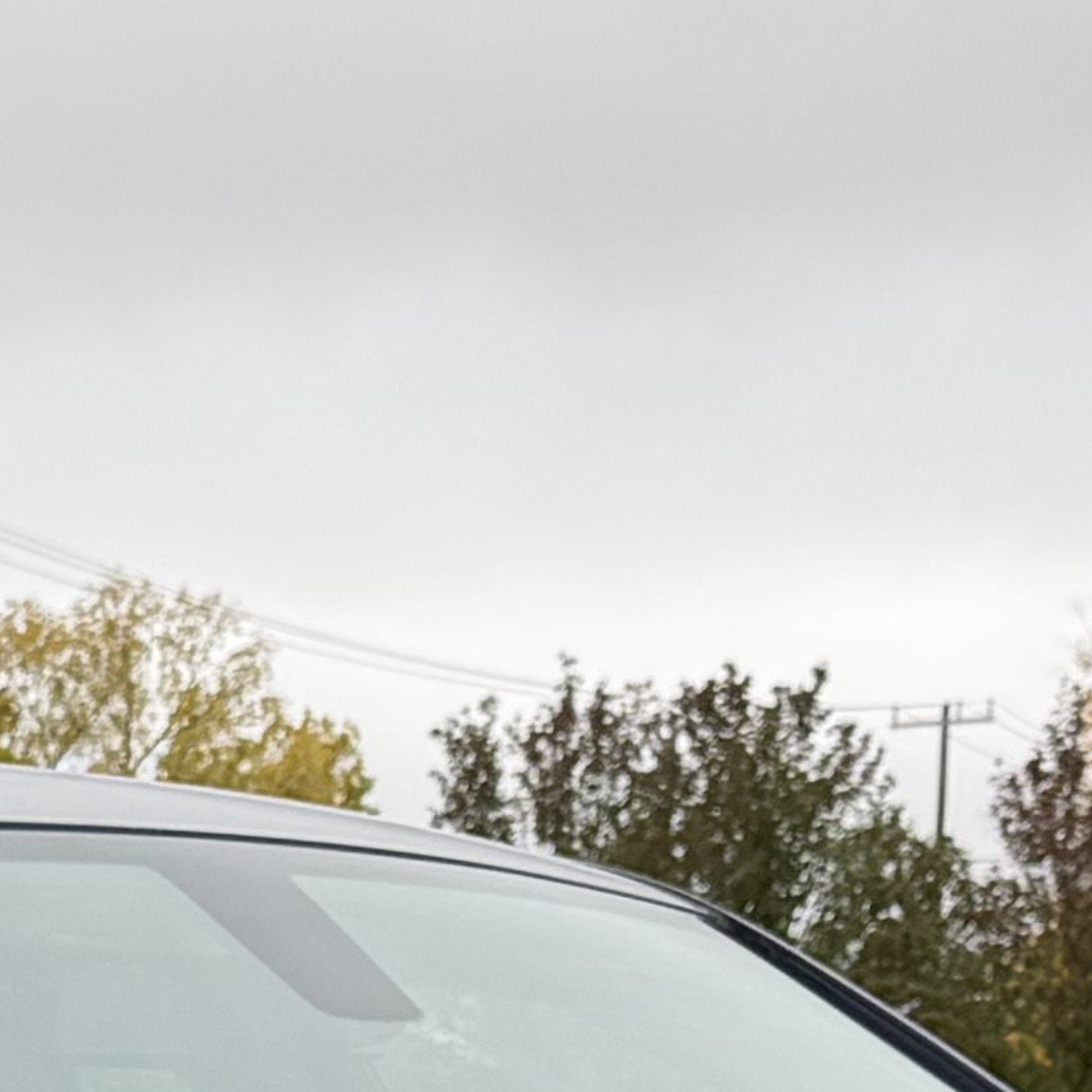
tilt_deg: -10.4
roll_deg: -1.5
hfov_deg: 11.8
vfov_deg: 10.9
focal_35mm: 147
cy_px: 2169
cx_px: 200
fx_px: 5246
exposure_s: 1/504
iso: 80
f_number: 1.78
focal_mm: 6.76
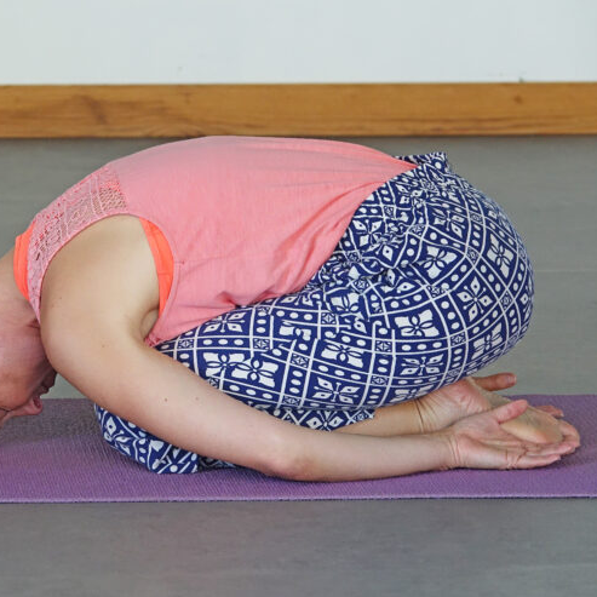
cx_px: 178
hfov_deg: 8.6
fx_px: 3980
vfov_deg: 8.6
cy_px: 299
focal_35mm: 204
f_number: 4
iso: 800
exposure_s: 1/80
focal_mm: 56.39
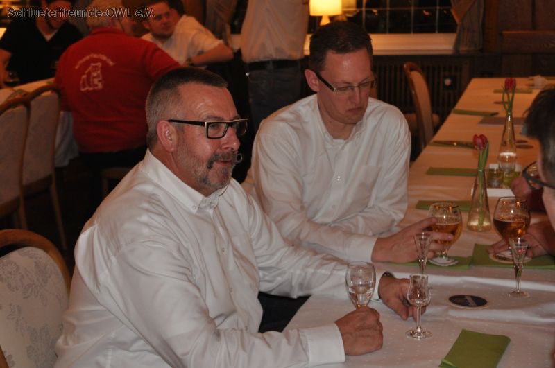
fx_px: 970
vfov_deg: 21.5
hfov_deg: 31.9
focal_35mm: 63
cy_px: 184
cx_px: 278
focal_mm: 42
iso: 800
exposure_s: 1/60
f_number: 4.8
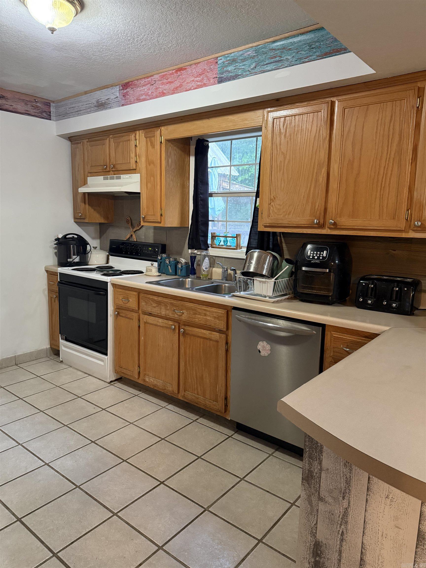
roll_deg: -1.6
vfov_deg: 71.6
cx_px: 213
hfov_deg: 56.8
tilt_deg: -9.0
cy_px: 284
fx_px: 394
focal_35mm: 24
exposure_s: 1/60
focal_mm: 6.76
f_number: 1.78
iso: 500
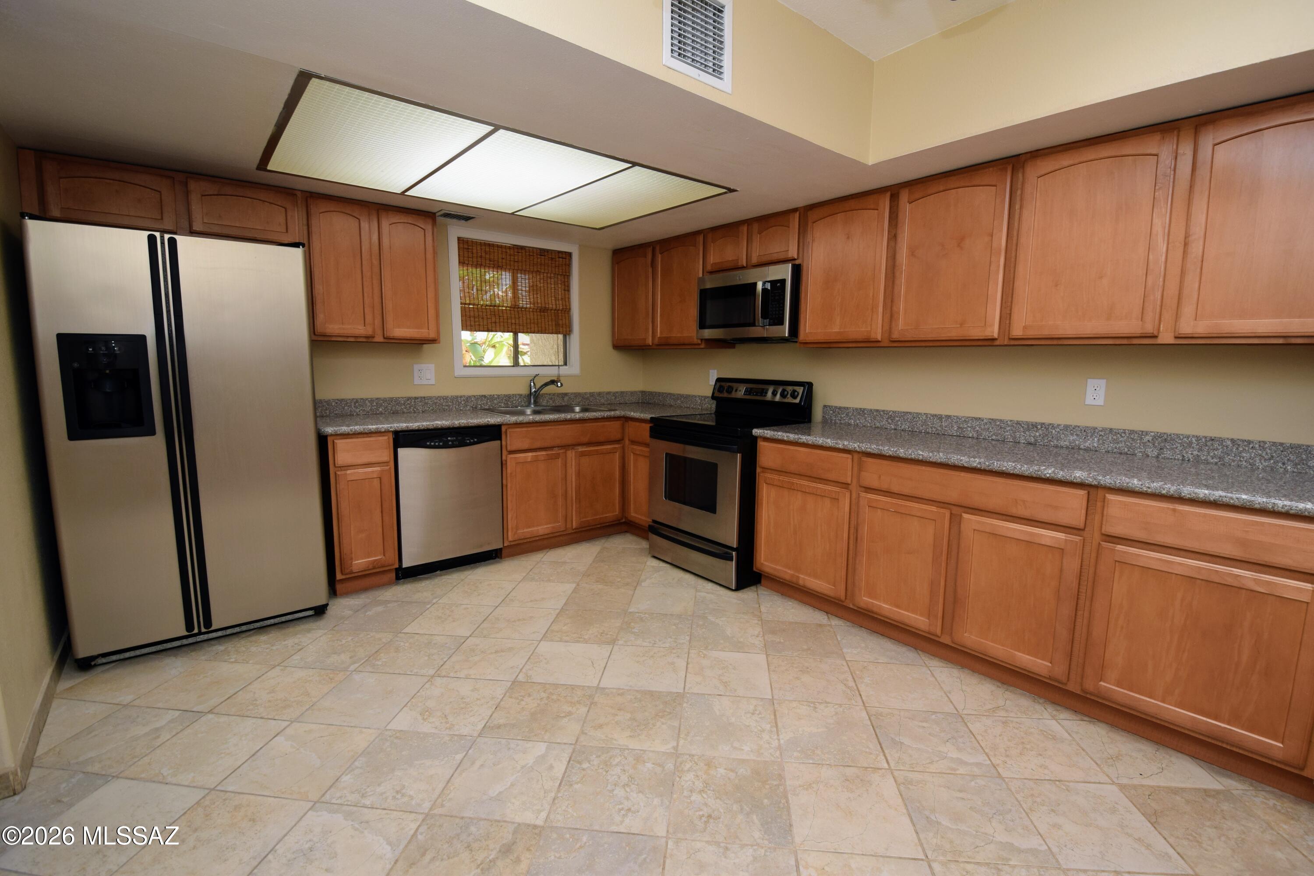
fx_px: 547
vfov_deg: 77.3
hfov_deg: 100.4
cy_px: 438
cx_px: 657
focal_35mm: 15
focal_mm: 10
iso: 400
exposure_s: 1/160
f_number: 6.3
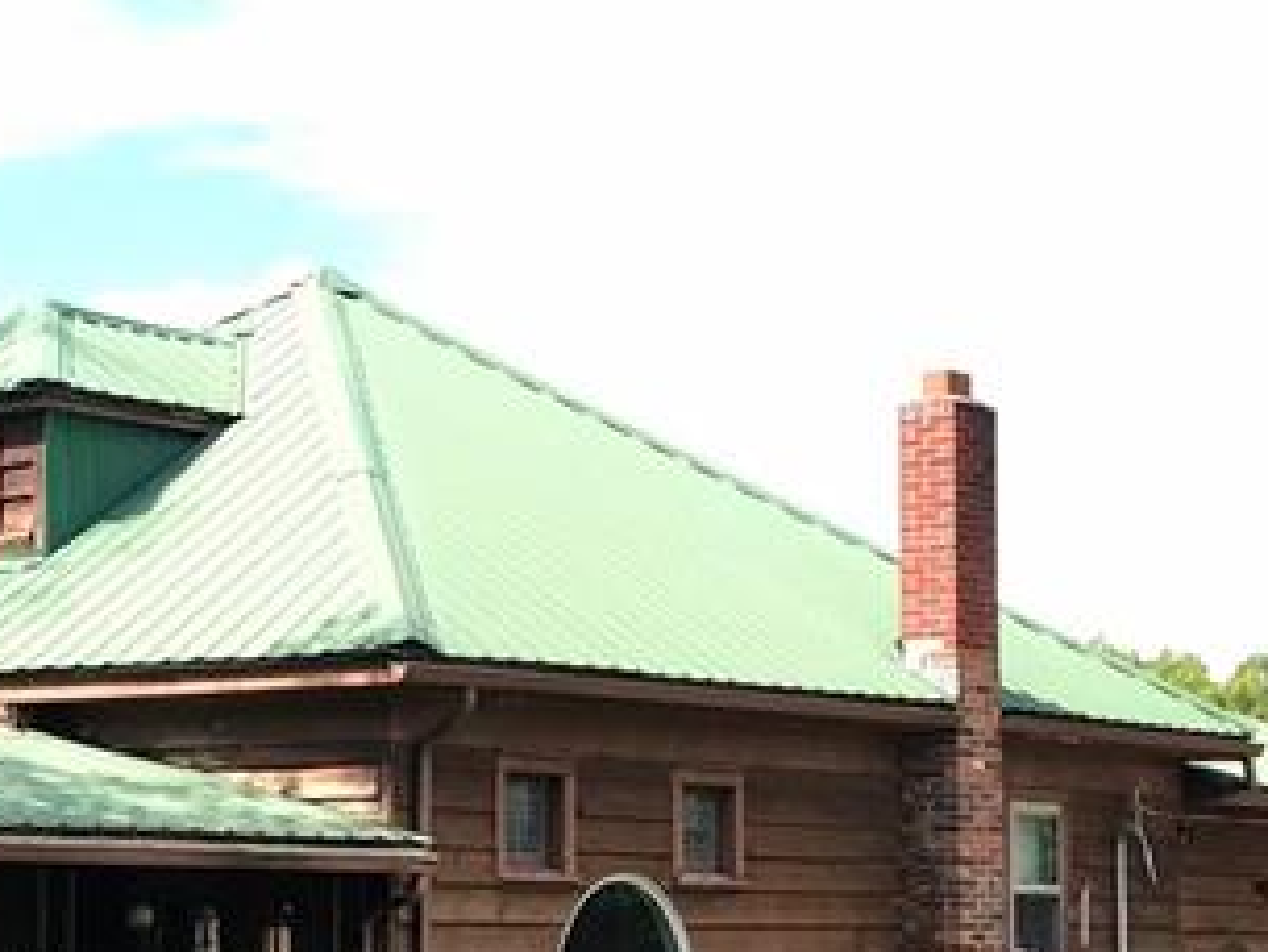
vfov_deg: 15.7
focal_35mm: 94
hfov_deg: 20.6
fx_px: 3445
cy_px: 644
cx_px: 270
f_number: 1.8
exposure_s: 1/805
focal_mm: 3.99
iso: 20
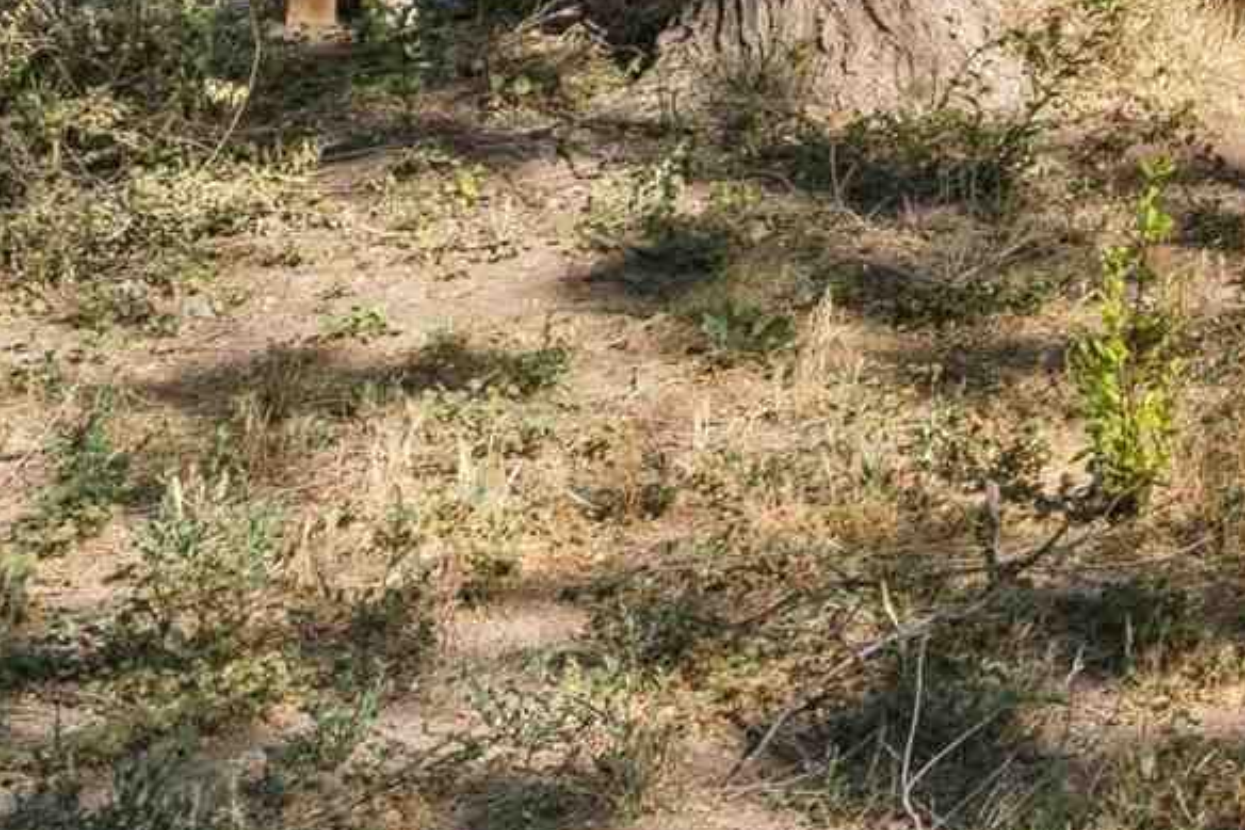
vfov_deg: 12.1
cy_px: -777
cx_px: 2467
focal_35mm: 102
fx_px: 3530
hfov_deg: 15.9
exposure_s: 1/250
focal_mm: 19.4
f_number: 13
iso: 400
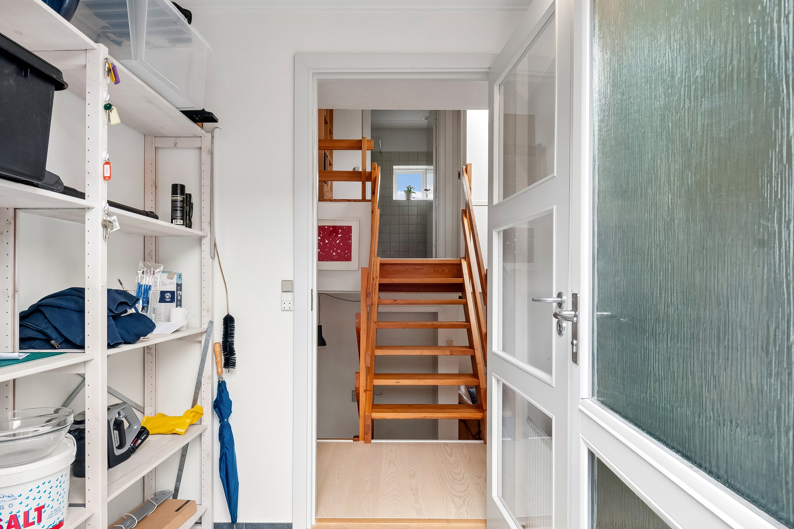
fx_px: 441
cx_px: 393
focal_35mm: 20
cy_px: 262
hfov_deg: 84.0
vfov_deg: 61.9
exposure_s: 1/10
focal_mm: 12
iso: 400
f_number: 10
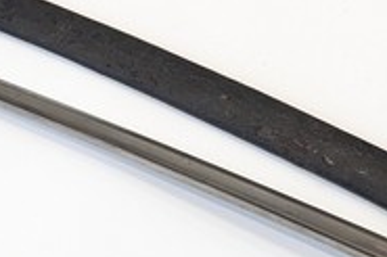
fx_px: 1450
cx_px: 243
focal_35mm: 135
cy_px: 209
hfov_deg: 15.2
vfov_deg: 10.1
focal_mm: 6.81
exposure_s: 1/99.9
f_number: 1.85
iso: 186
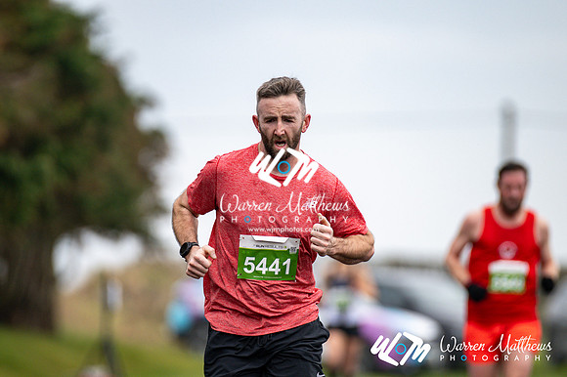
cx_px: 284
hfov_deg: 4.6
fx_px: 7083
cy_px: 188
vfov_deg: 3.1
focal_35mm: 450
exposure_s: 1/1600
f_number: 2.8
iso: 360
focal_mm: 300
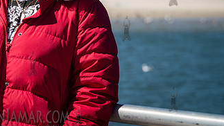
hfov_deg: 9.4
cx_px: -44
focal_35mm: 226
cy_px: -51
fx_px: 1343
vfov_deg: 5.3
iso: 64
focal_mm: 85
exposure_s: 1/640
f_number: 4
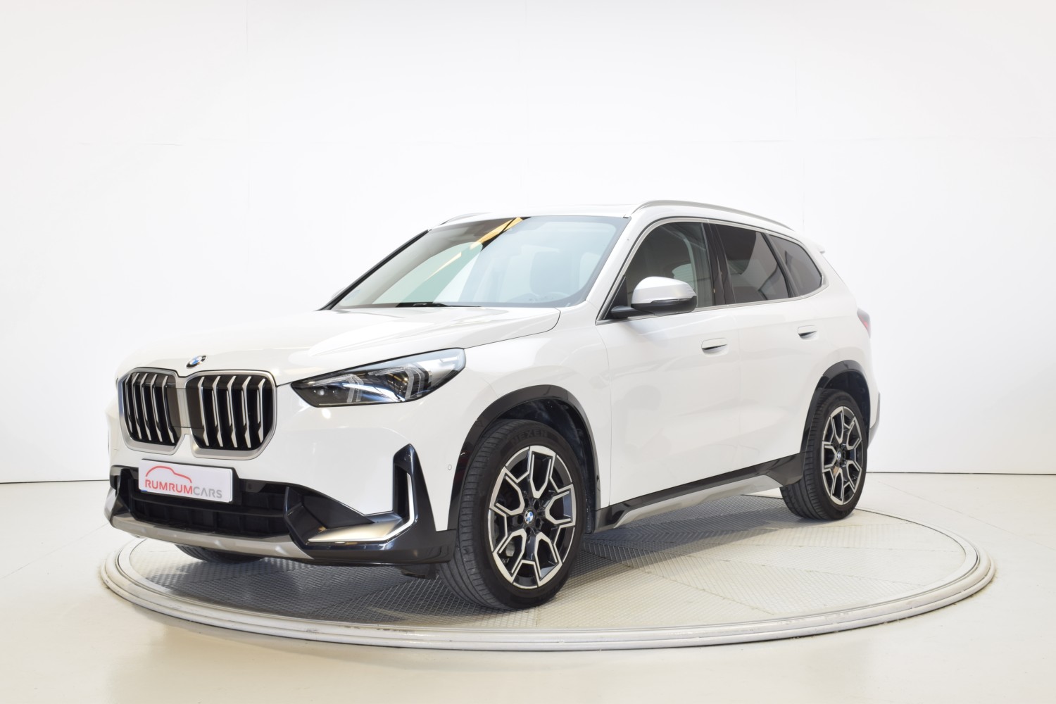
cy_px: 352
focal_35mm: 44
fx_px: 1276
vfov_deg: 30.8
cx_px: 528
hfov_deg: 45.0
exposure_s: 1/2
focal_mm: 29
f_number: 16
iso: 100
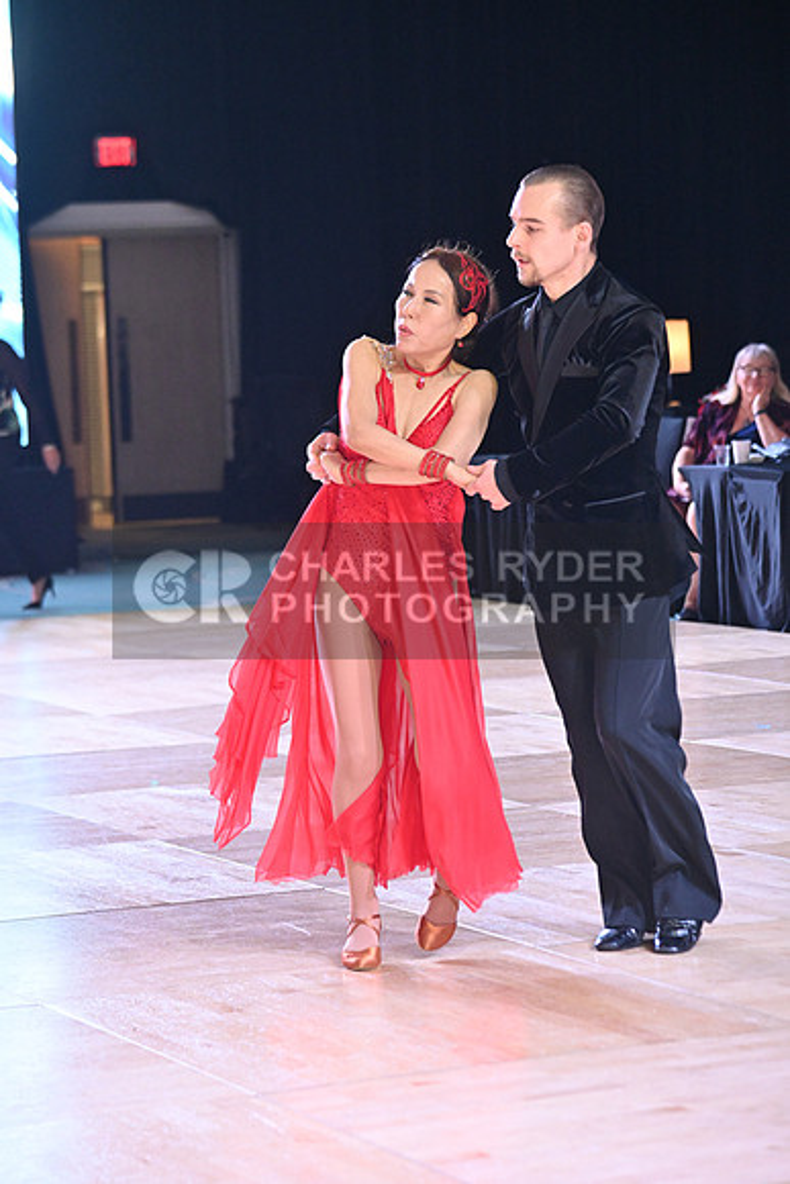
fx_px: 3947
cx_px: 395
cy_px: 592
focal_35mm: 120
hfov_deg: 11.4
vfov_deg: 17.1
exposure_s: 1/400
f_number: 10
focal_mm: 120
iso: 4000
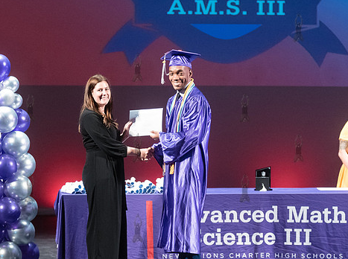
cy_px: 114
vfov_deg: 8.3
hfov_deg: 11.1
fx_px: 1785
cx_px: 156
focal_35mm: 178
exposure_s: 1/320
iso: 4000
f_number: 2.8
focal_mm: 100
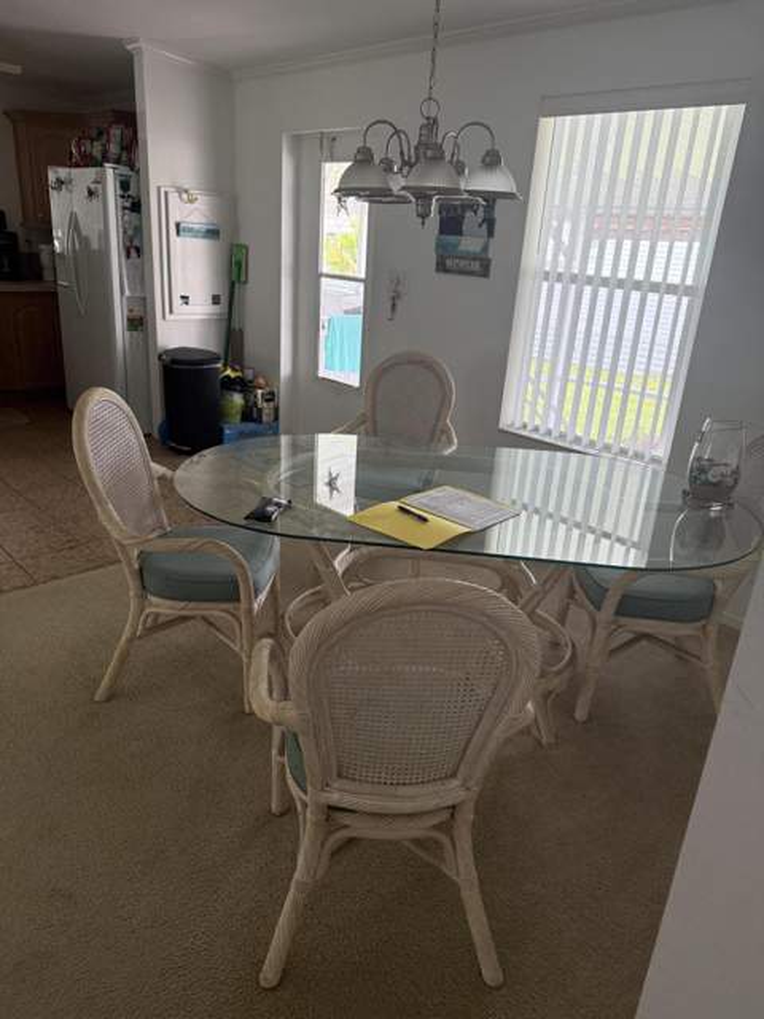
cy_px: 510
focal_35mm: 24
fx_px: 706
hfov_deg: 56.8
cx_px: 382
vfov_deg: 71.6
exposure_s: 1/60
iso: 200
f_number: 1.78
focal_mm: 6.76
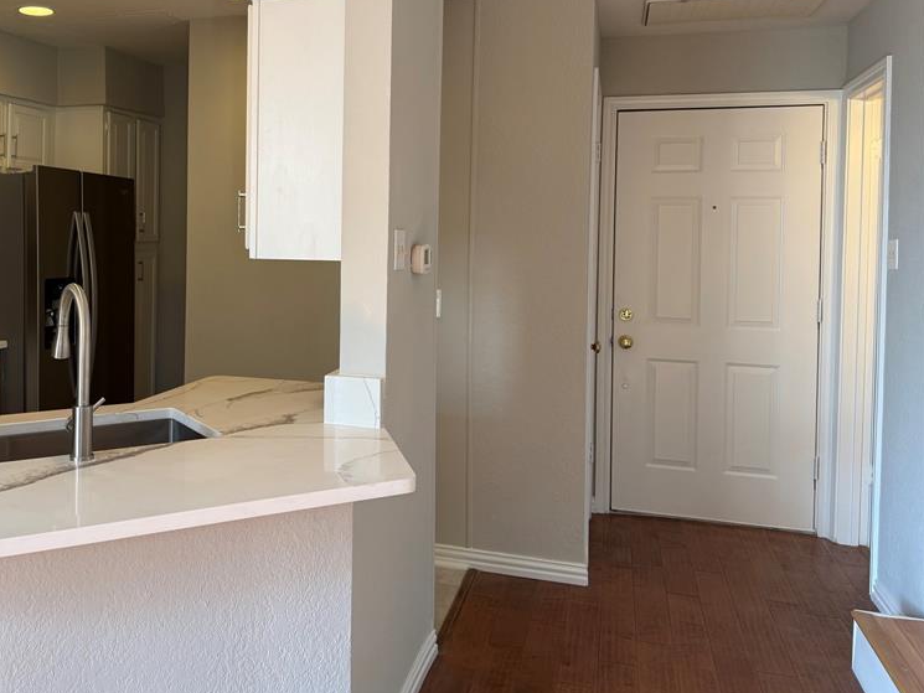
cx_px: 294
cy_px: 244
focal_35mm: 33
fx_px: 881
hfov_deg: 54.0
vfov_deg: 42.5
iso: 160
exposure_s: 1/120
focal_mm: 6.76
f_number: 1.78
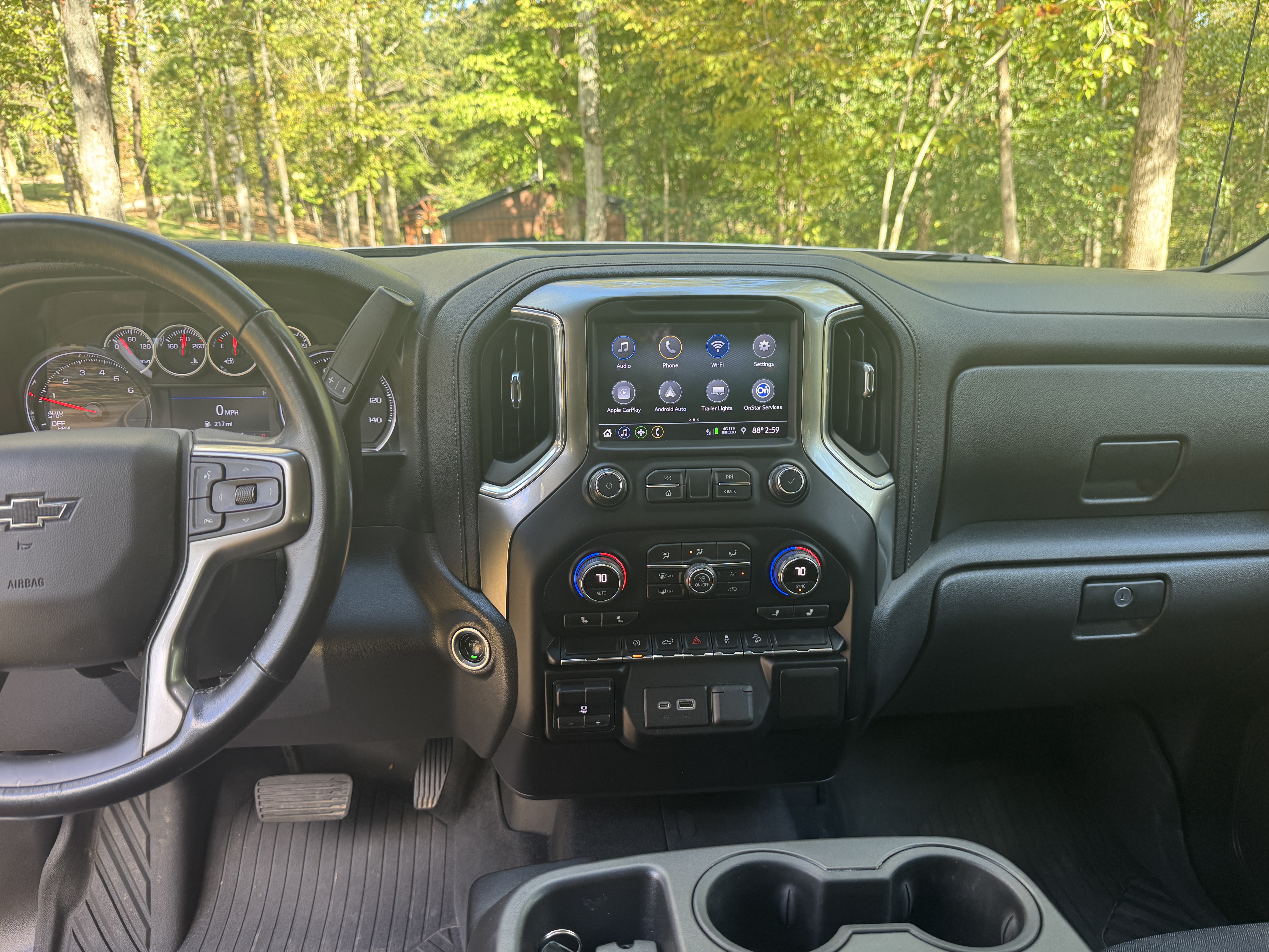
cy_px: 476
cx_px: 634
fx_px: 880
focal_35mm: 24
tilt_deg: -17.9
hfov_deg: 71.6
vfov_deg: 56.8
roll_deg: +4.8
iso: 100
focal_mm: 6.76
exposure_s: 1/121
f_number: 1.78
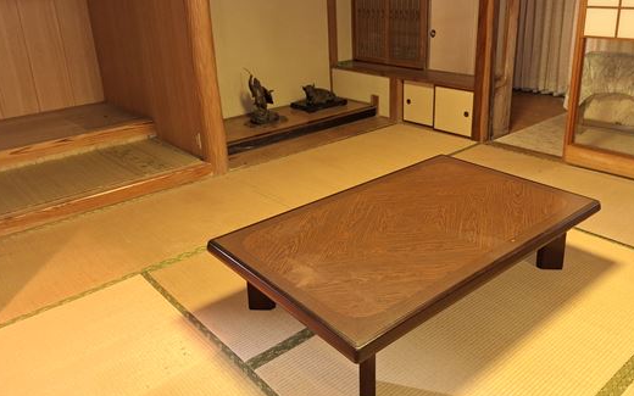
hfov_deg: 62.8
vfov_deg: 41.6
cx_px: 338
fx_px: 518
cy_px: 155
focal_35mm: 30
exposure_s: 1/25
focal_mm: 5.54
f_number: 1.8
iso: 400
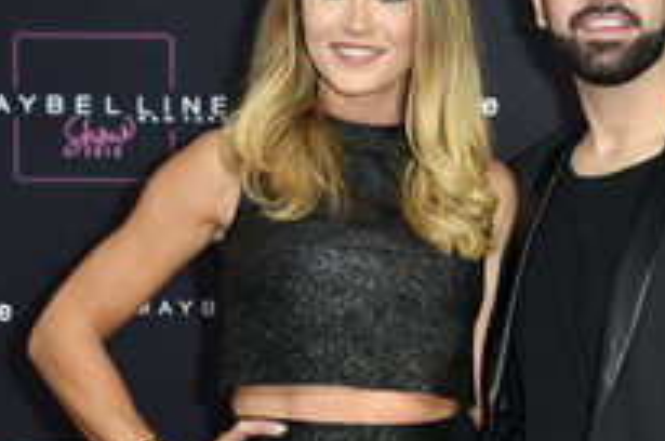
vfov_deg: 11.3
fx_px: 2232
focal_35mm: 121
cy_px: 269
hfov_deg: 16.9
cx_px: 504
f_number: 5.6
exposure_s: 1/160
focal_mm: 55
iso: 640
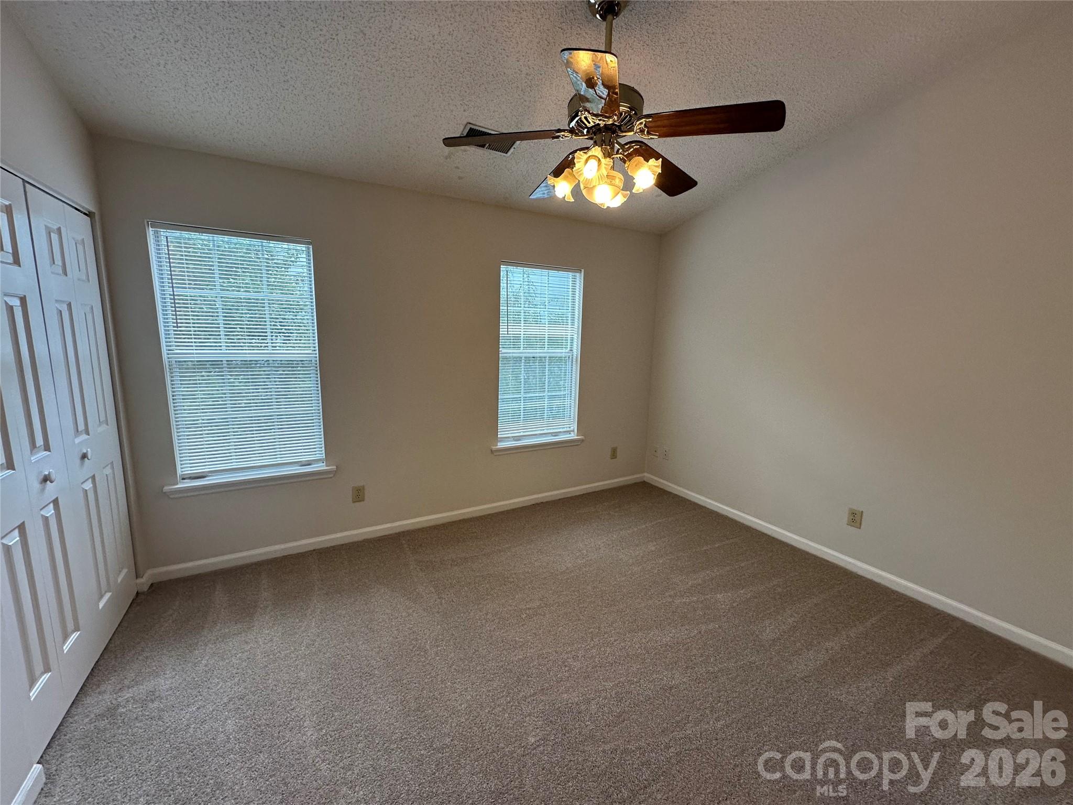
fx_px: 434
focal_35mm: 14
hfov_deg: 102.1
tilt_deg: -10.1
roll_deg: -1.1
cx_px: 536
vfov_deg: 85.7
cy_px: 402
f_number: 2.2
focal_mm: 2.22
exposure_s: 1/120
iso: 125
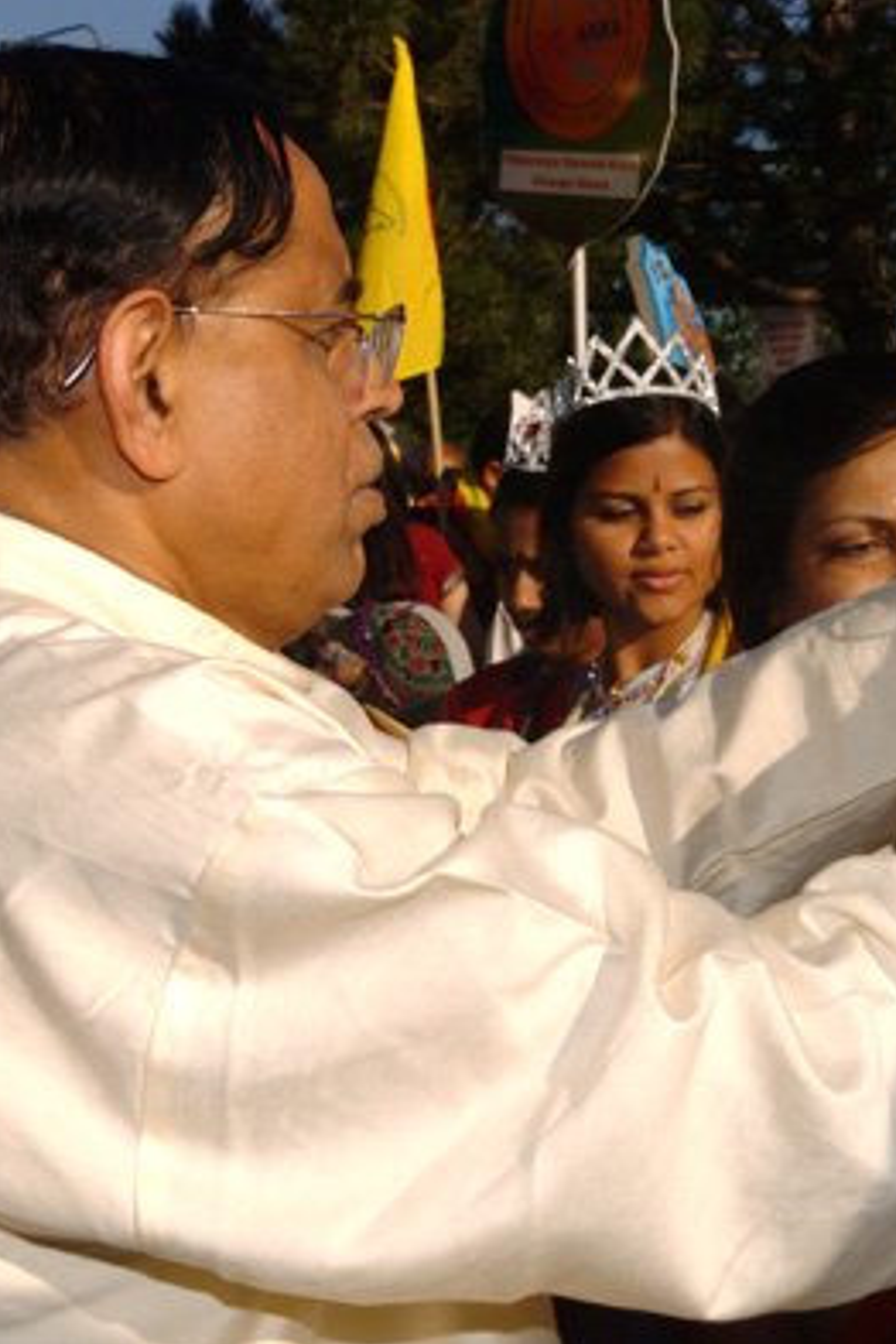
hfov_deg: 19.2
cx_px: 544
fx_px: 2642
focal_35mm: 71
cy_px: 675
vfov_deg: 28.5
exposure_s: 1/250
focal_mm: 31
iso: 200
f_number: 11
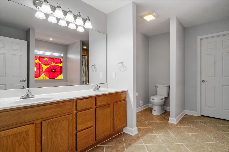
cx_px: 114
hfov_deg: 90.0
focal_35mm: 18
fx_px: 114
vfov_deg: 67.4
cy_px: 76
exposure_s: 1/8
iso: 400
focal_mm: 9
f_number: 10
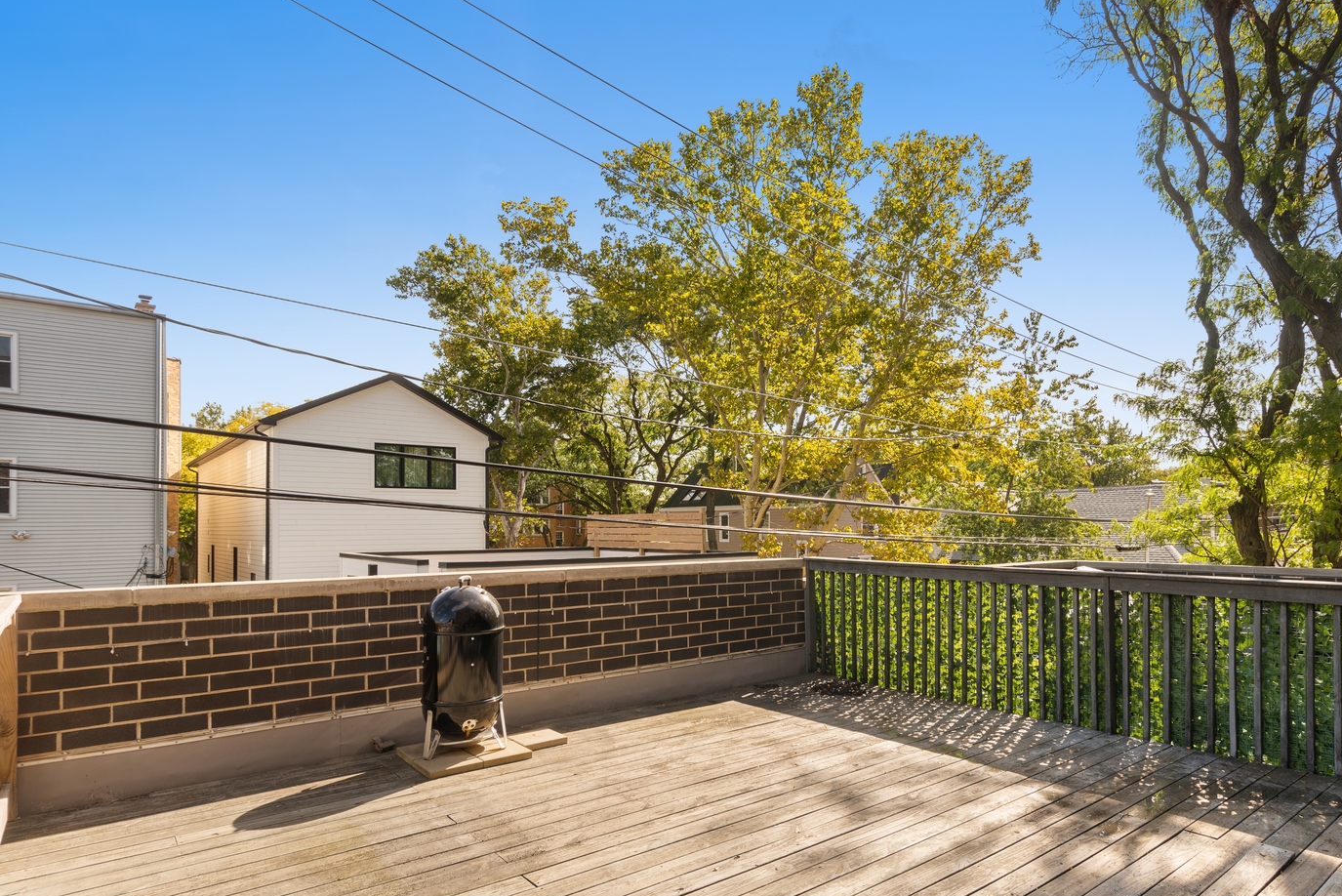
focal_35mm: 20
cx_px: 774
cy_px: 524
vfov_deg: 61.6
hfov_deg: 83.4
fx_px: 746
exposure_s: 1/125
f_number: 8
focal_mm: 17
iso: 200
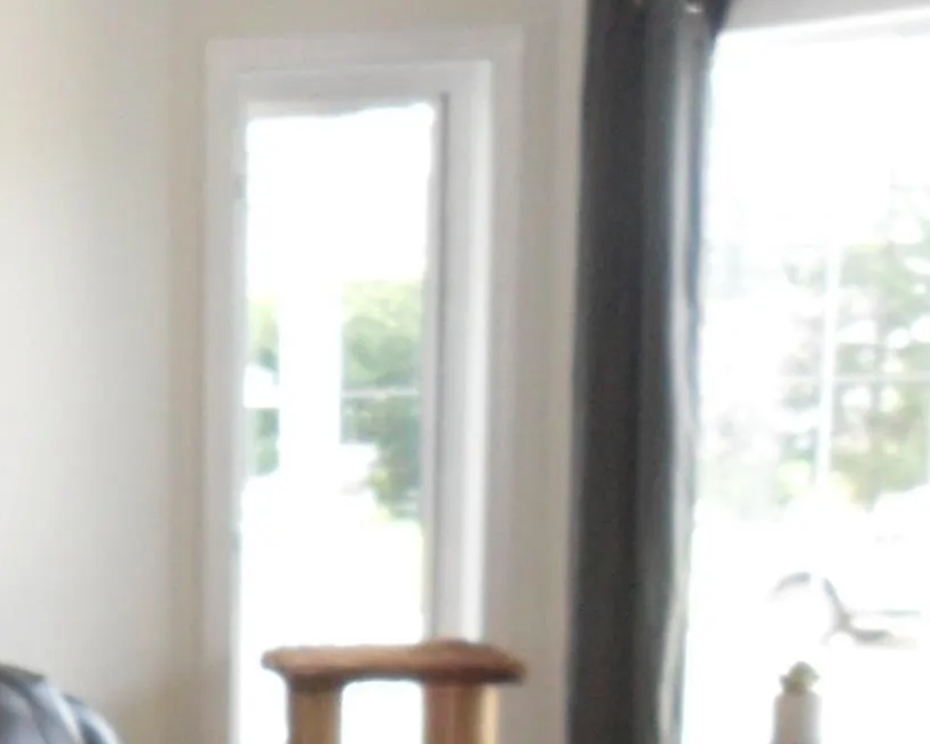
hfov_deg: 20.5
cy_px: 860
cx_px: -367
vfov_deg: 17.7
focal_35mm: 83
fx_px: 2284
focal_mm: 4.9
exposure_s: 1/45
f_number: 3.5
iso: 160
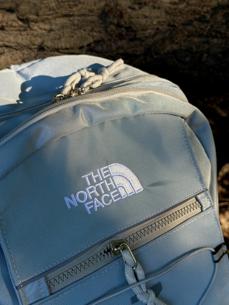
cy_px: 152
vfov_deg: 39.7
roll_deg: -9.0
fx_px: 423
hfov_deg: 30.3
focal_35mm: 48
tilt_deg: -34.2
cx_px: 114
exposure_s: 1/212
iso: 50
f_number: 1.78
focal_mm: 6.76
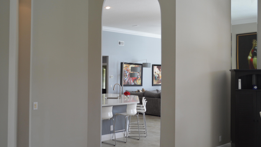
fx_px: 284
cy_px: 67
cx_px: 131
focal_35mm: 41
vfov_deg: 29.0
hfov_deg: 49.4
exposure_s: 1/100
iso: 400
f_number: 5
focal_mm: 26
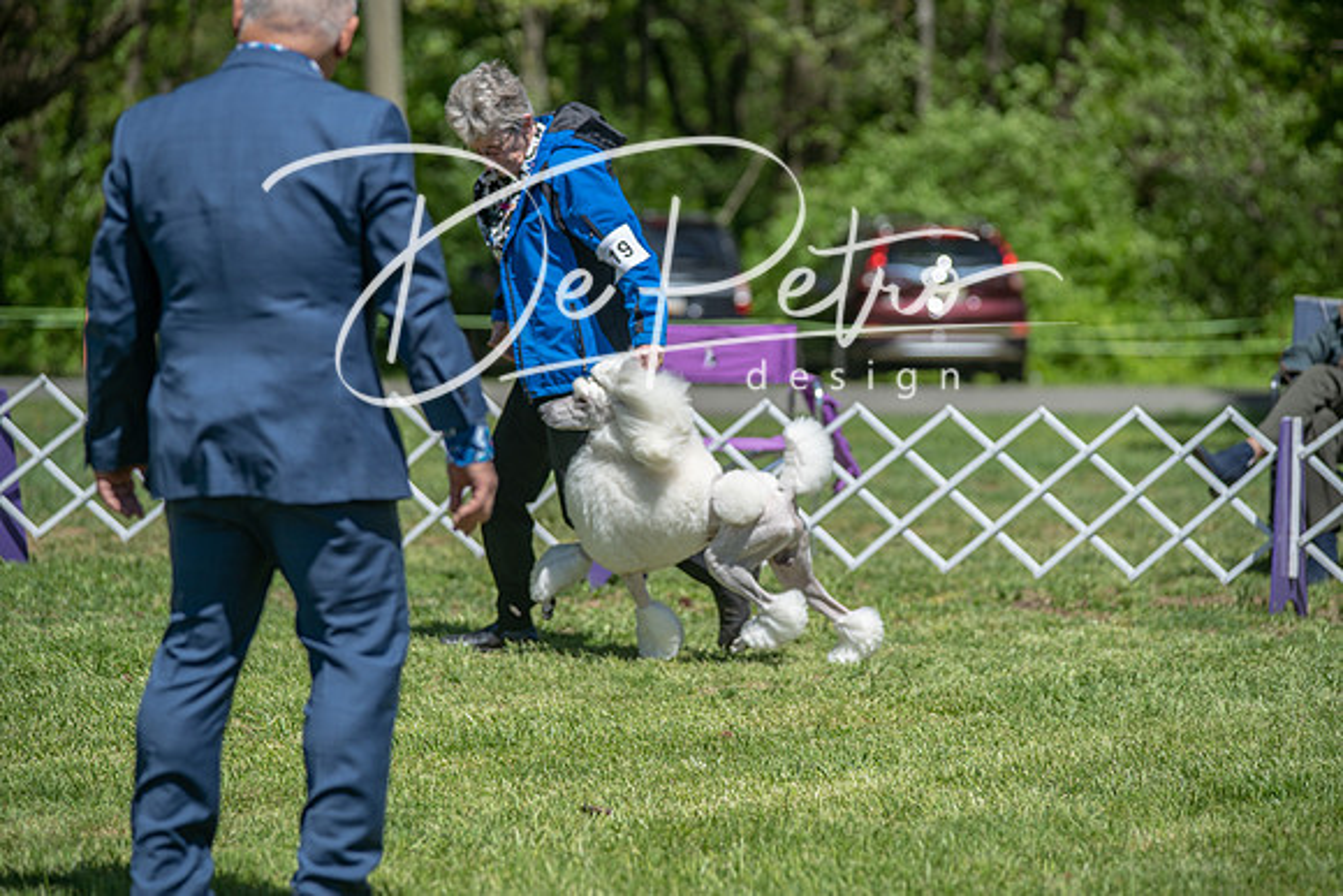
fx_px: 5597
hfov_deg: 13.7
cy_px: 448
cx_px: 672
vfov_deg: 9.2
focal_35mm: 150
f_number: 4
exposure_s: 1/1000
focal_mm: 150
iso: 125
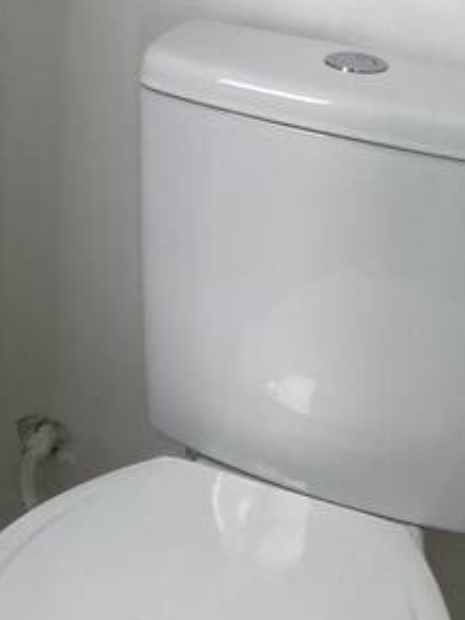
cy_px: -226
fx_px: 1864
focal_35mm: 104
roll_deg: -1.7
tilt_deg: -8.1
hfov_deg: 13.6
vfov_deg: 17.5
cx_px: -162
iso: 50
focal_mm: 3.99
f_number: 1.8
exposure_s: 1/120
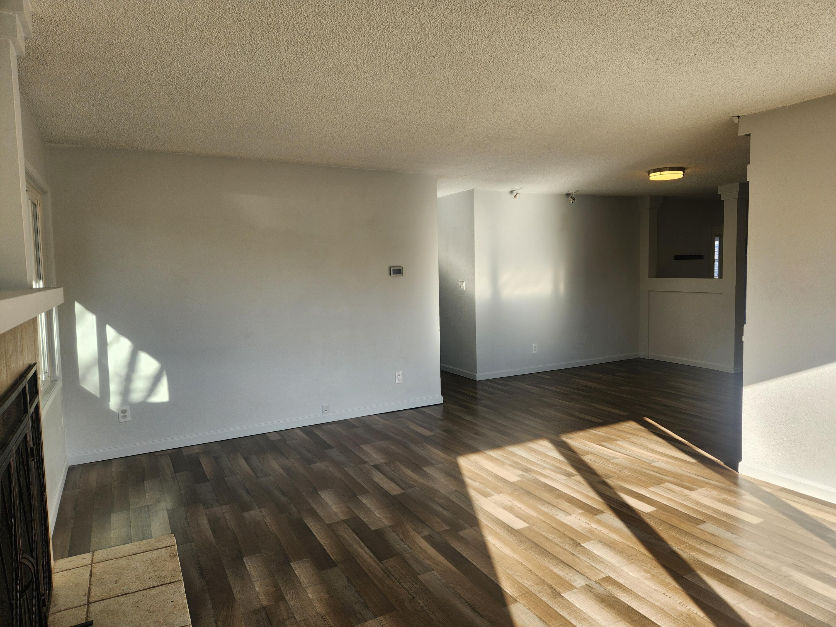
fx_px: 555
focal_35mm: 23
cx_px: 418
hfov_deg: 73.9
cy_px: 314
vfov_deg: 58.9
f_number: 1.8
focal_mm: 5.4
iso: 20
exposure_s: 1/197
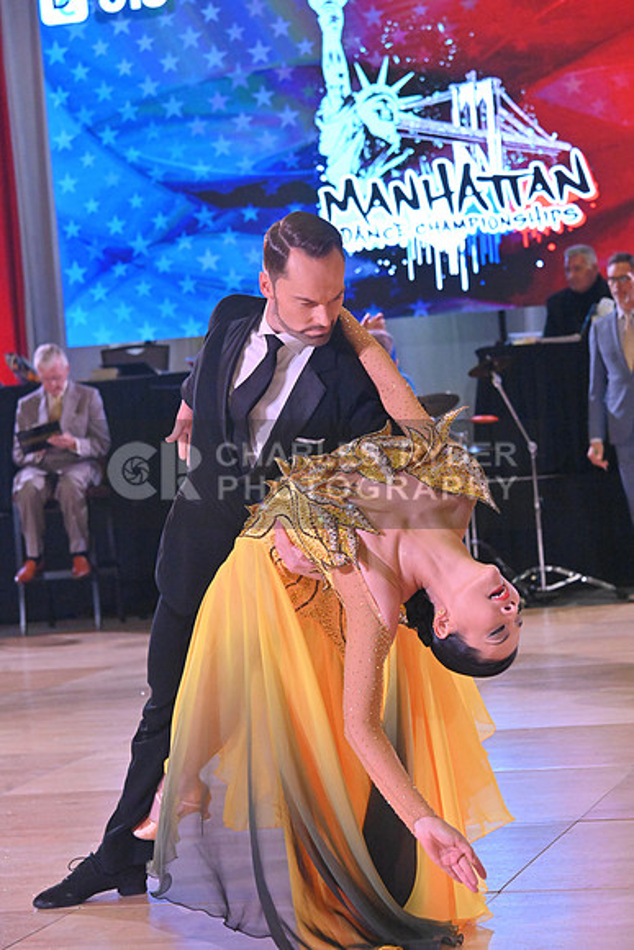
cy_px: 475
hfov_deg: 13.0
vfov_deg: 19.5
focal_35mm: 105
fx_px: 2772
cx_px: 317
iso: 6400
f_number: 8
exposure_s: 1/400
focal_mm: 105
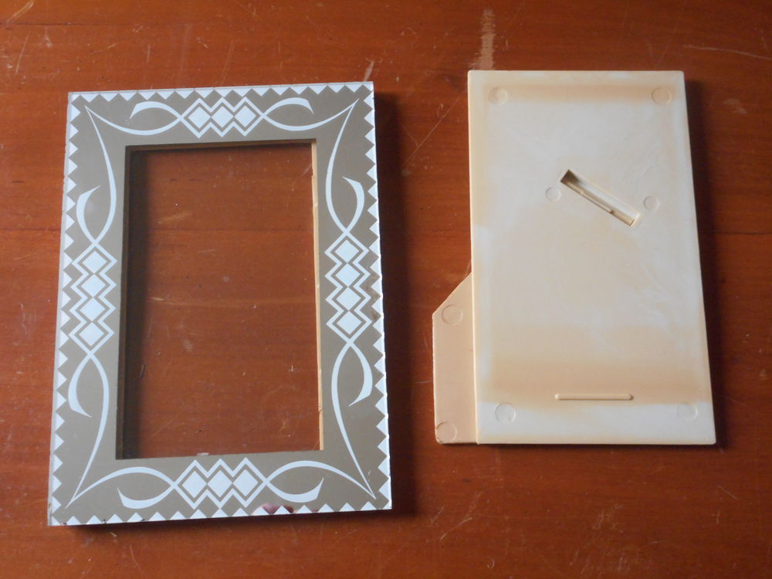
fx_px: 981
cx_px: 386
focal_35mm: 44
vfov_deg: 32.9
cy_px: 290
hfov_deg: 42.9
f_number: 4.7
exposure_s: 1/8
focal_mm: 7.9
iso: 450
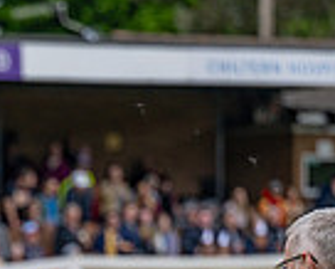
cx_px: -261
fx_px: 4445
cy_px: 545
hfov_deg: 4.3
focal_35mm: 448
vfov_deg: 3.4
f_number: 2.8
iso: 125
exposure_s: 1/1250
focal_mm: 96
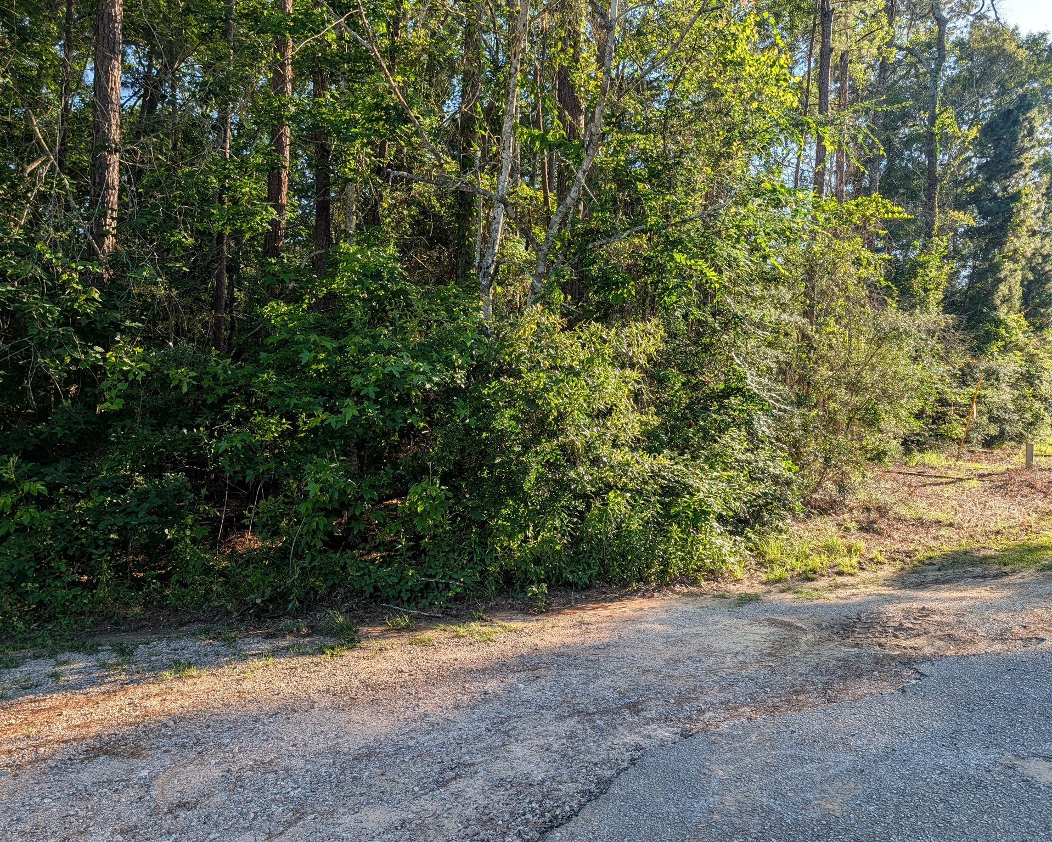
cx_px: 516
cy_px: 421
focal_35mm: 25
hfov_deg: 68.1
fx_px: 778
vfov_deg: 56.8
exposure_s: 1/316
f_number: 1.68
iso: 20
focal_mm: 6.9
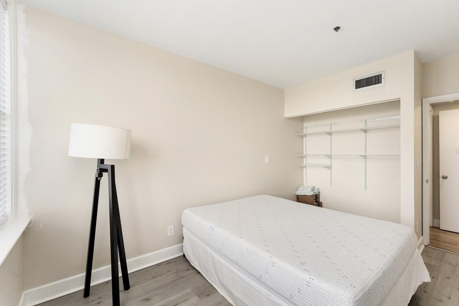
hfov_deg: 100.4
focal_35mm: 15
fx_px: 191
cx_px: 237
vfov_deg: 77.3
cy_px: 151
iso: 640
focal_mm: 14
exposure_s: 1/30
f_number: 7.1
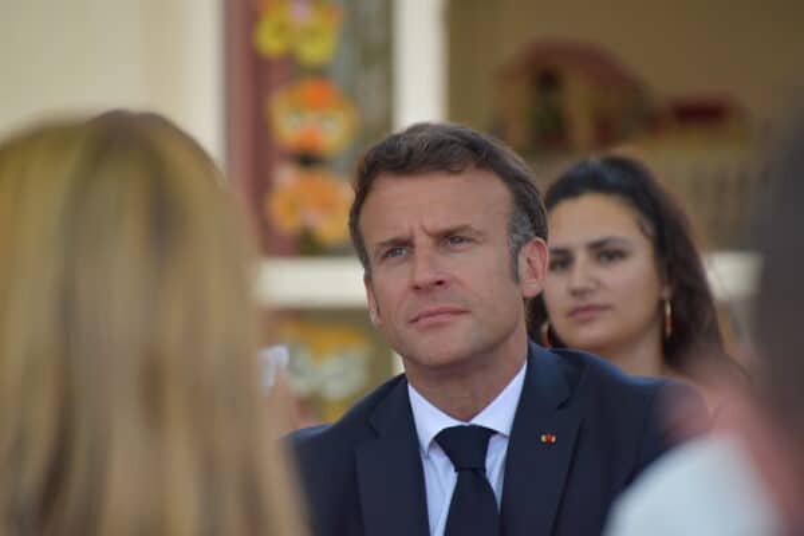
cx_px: 402
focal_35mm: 450
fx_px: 10049
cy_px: 268
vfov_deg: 3.1
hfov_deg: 4.6
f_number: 6.3
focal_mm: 300
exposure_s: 1/320
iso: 800
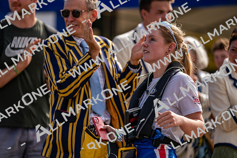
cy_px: 79
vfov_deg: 6.9
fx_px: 1317
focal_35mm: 200
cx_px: 118
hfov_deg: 10.3
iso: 125
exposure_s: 1/2000
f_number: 2.8
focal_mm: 200
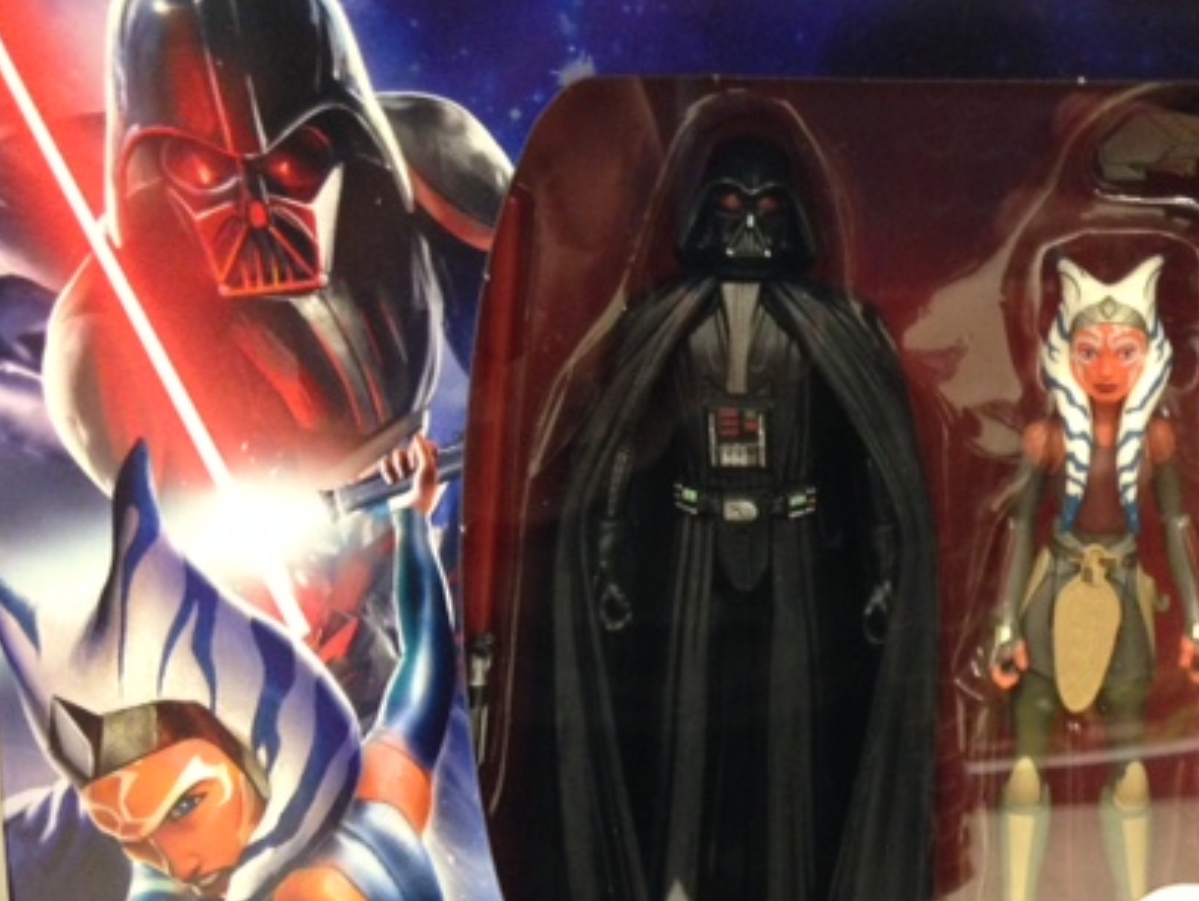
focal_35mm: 52
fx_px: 1802
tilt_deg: -4.3
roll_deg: +1.3
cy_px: 490
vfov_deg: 28.0
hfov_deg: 36.5
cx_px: 783
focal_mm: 4.12
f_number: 2.4
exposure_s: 1/20
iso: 320
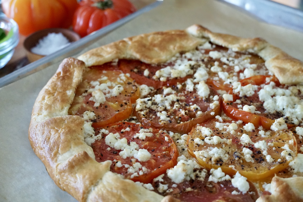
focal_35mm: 68
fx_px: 568
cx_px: 152
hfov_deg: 29.9
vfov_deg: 20.2
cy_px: 101
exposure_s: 1/80
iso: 4000
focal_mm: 45
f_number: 5
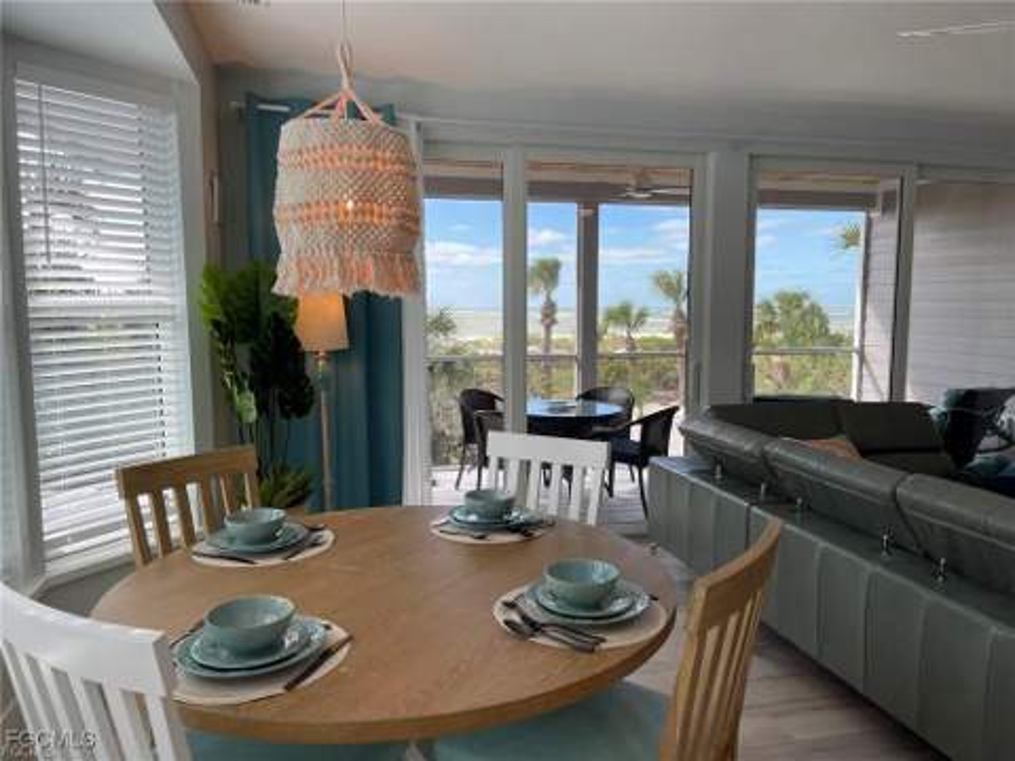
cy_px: 380
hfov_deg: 69.4
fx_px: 733
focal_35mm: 25
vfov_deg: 54.9
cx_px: 508
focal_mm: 5.1
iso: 32
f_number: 1.6
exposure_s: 1/219
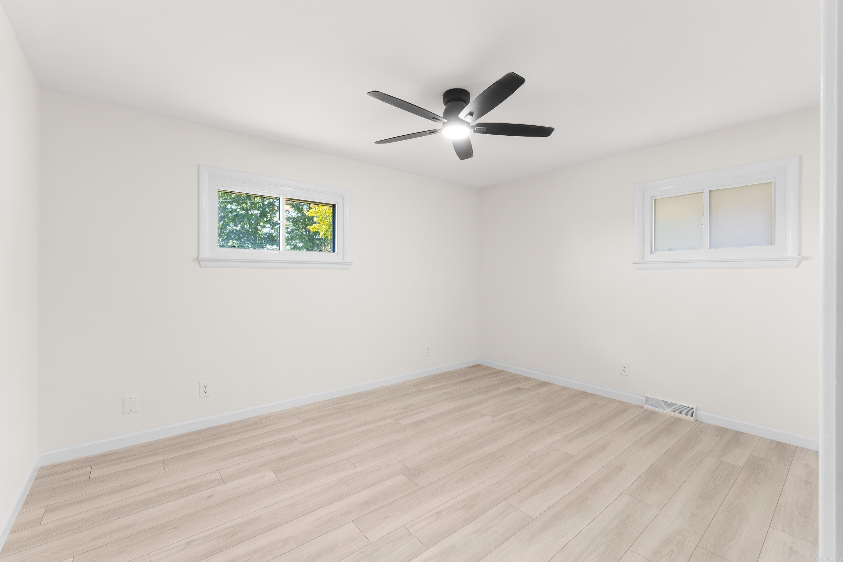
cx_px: 422
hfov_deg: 100.4
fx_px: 351
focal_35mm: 15
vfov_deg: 77.3
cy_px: 281
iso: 320
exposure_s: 1/3
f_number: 8
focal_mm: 10
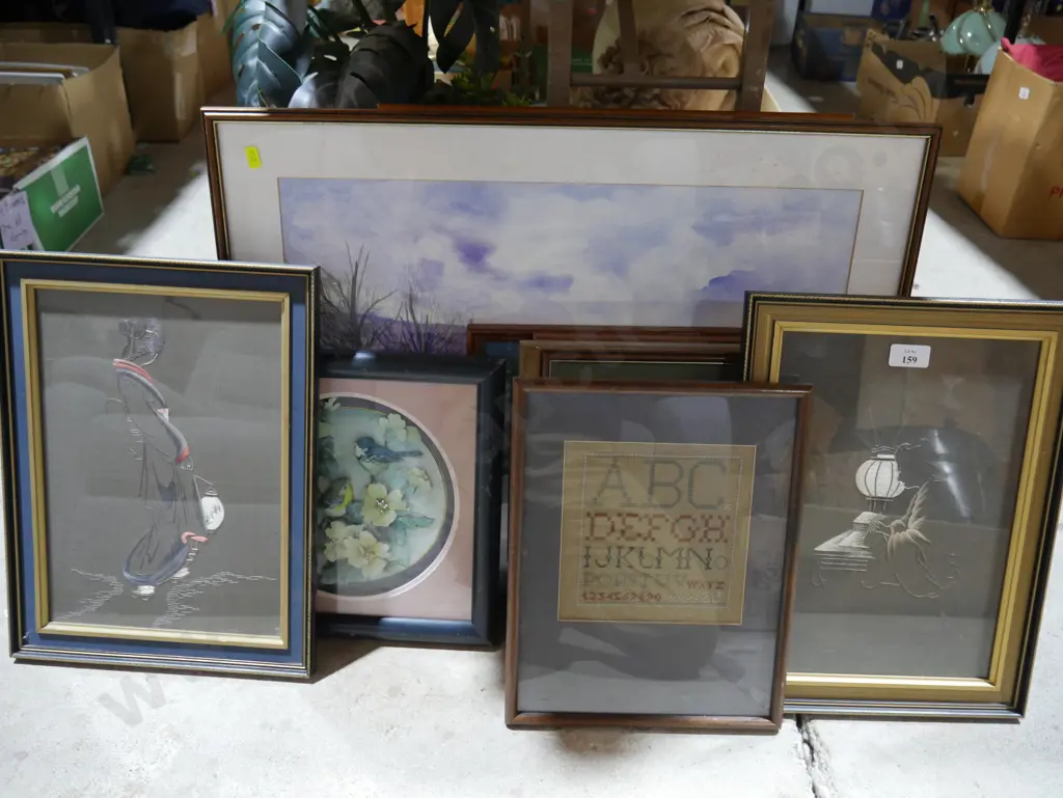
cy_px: 399
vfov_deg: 49.8
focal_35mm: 28
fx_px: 860
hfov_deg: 63.4
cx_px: 532
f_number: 4
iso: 800
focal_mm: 14
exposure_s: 1/60
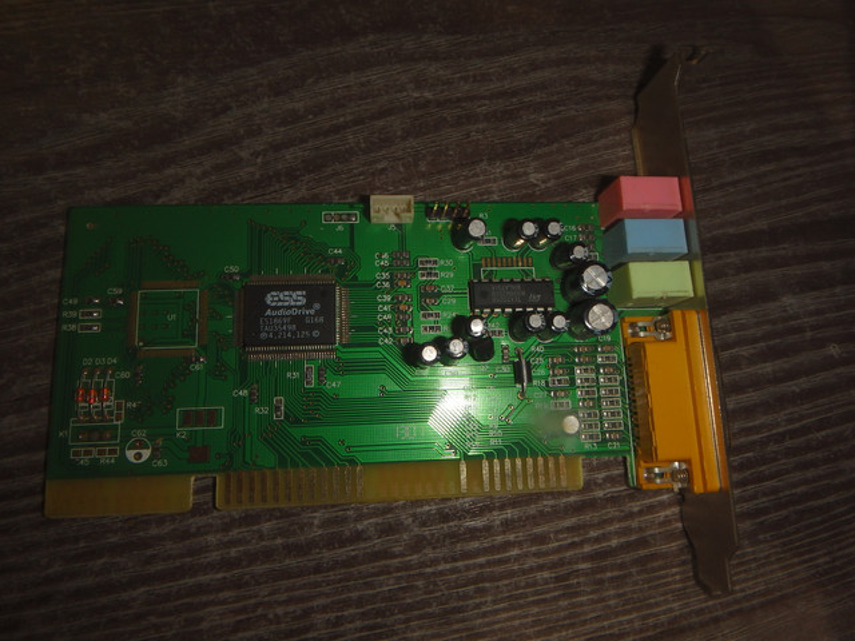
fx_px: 519
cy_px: 320
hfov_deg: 79.0
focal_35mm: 21
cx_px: 428
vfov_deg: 63.4
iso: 160
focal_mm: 3.7
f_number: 6
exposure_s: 1/4
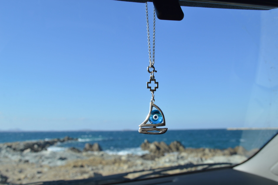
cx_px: 139
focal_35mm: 30
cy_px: 92
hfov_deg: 62.0
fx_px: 231
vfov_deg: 43.5
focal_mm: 20
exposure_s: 1/125
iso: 100
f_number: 10
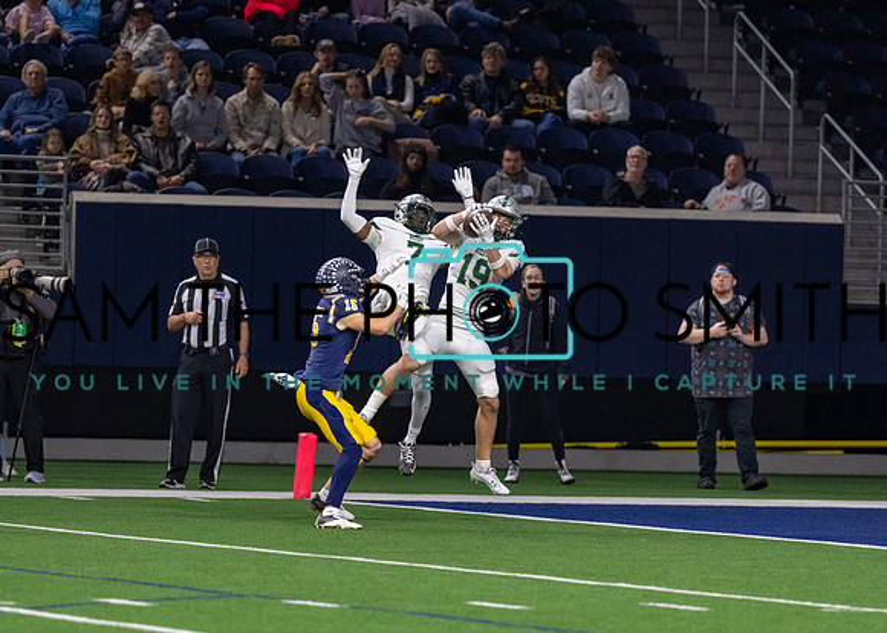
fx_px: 7857
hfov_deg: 6.5
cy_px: 345
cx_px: 491
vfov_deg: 4.6
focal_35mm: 312
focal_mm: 200
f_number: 2.8
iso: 2000
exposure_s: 1/1000
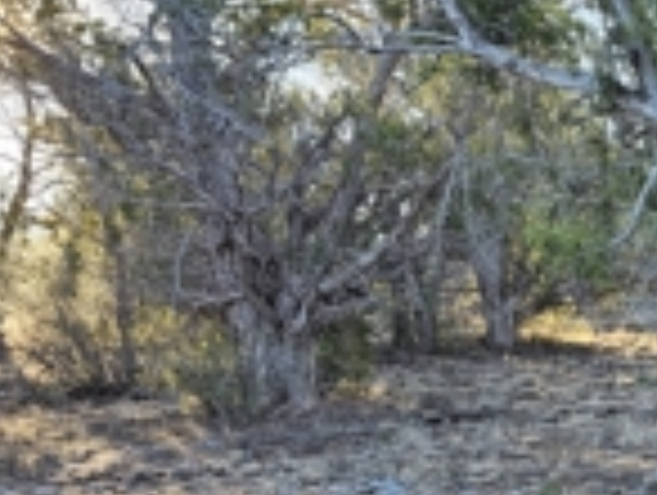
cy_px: 585
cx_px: 891
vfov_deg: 21.7
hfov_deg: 25.6
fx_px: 1198
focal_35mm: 63
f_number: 1.7
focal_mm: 6.3
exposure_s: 1/180
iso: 40
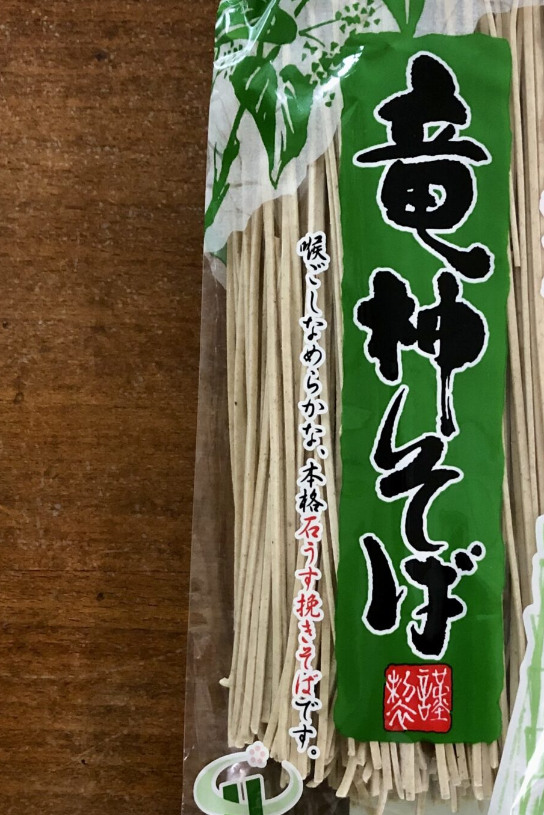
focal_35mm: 55
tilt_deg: -88.3
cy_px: 472
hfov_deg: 24.2
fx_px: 1246
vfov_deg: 36.2
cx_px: 437
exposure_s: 1/13
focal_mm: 3.99
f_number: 1.8
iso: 100
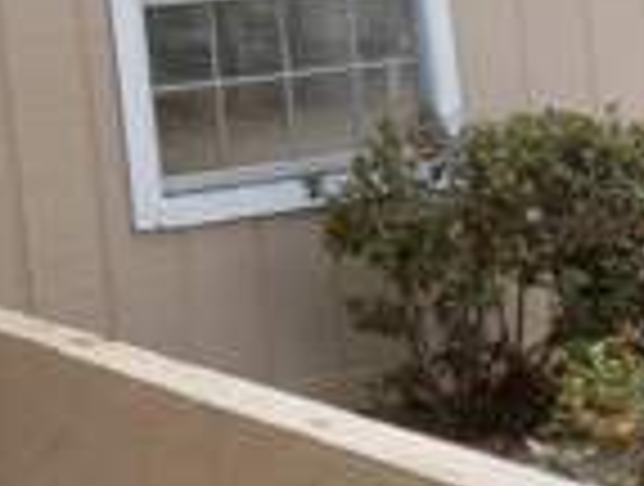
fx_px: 1436
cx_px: -302
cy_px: 36
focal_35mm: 77
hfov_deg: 21.5
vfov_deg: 18.8
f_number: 3.1
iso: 80
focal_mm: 4
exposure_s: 1/200
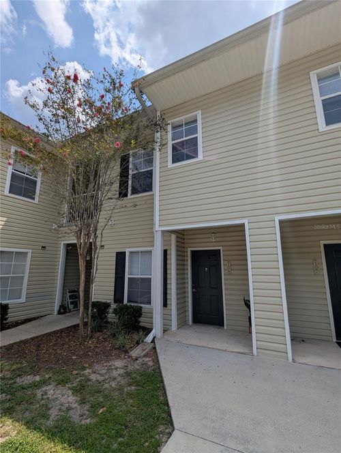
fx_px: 210
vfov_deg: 94.4
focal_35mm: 16
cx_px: 170
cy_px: 226
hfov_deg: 78.2
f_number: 2.2
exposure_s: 1/2632
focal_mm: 2.35
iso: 52
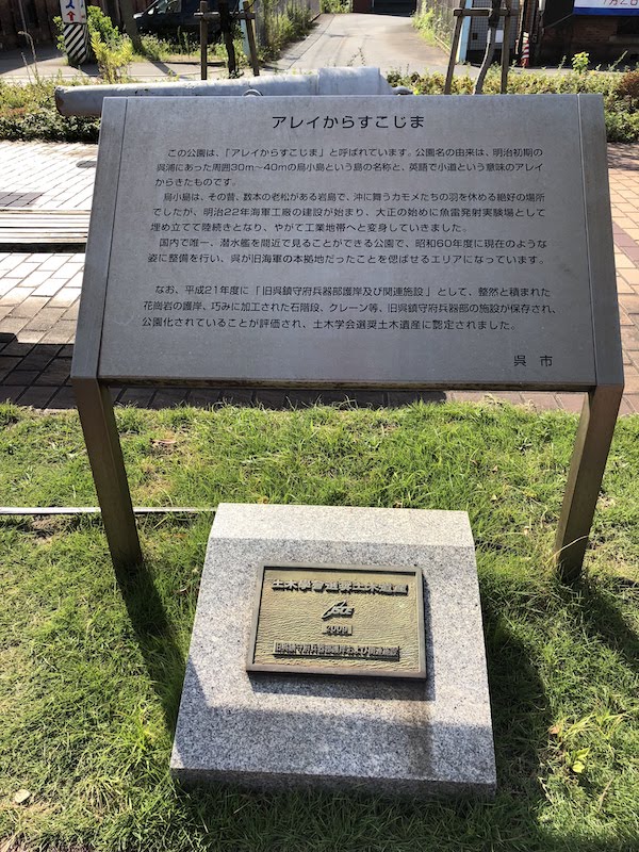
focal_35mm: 28
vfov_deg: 63.4
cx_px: 320
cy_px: 426
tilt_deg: -29.7
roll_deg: +0.5
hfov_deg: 49.7
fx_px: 689
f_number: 1.8
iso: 20
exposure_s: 1/800
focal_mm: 3.99
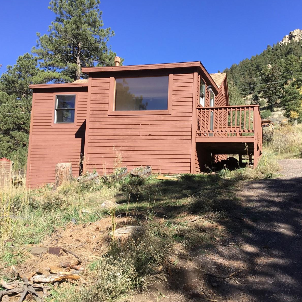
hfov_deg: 44.7
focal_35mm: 37
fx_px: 365
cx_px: 179
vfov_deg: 44.9
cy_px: 150
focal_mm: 3.3
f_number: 2.4
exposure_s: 1/590
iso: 25
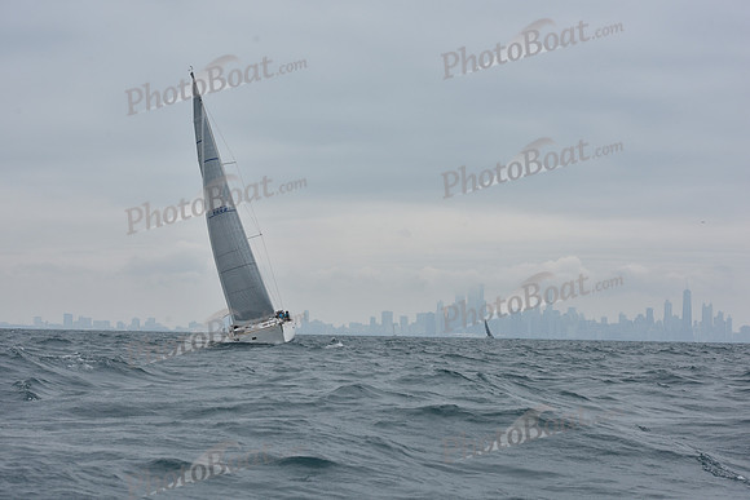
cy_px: 250
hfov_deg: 25.4
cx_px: 375
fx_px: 1667
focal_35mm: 80
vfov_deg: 17.1
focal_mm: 80
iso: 250
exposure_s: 1/800
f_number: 9
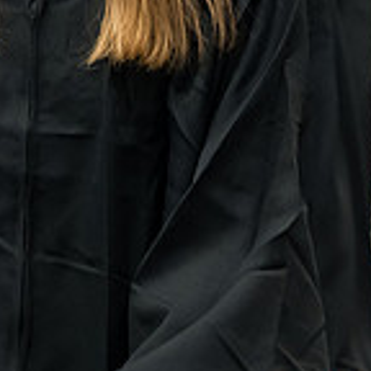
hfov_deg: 3.8
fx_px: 5602
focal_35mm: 462
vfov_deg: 3.8
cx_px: -3
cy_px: -102
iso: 1600
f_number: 3.5
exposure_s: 1/200
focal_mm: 135
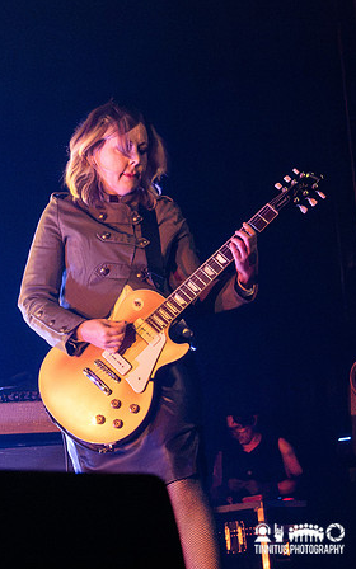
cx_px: 137
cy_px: 250
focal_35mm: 172
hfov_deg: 7.6
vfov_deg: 12.2
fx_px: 2670
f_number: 4
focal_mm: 36.7
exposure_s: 1/200
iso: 5000
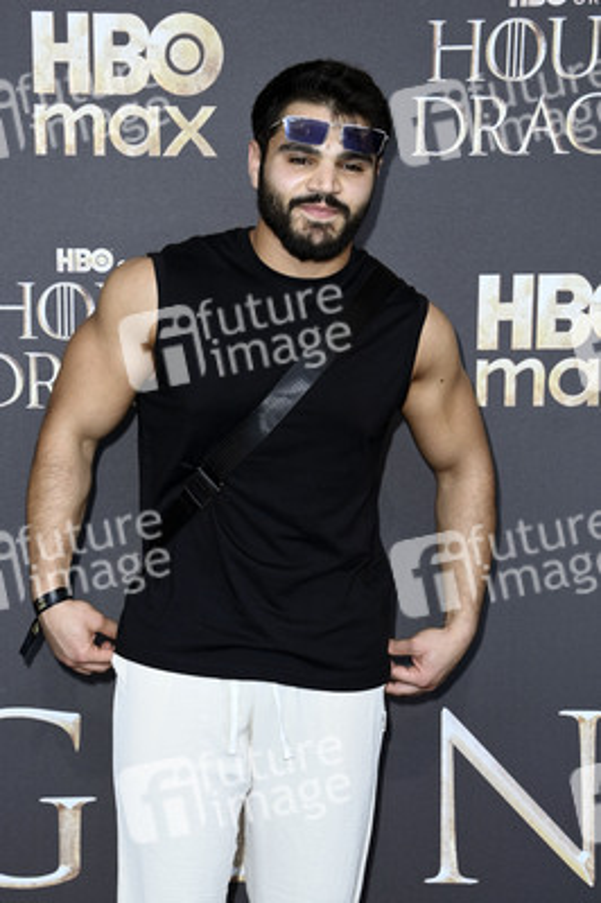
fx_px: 1630
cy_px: 452
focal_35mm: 65
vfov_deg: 31.0
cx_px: 300
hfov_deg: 20.9
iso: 400
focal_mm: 65
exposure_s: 1/250
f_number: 5.6
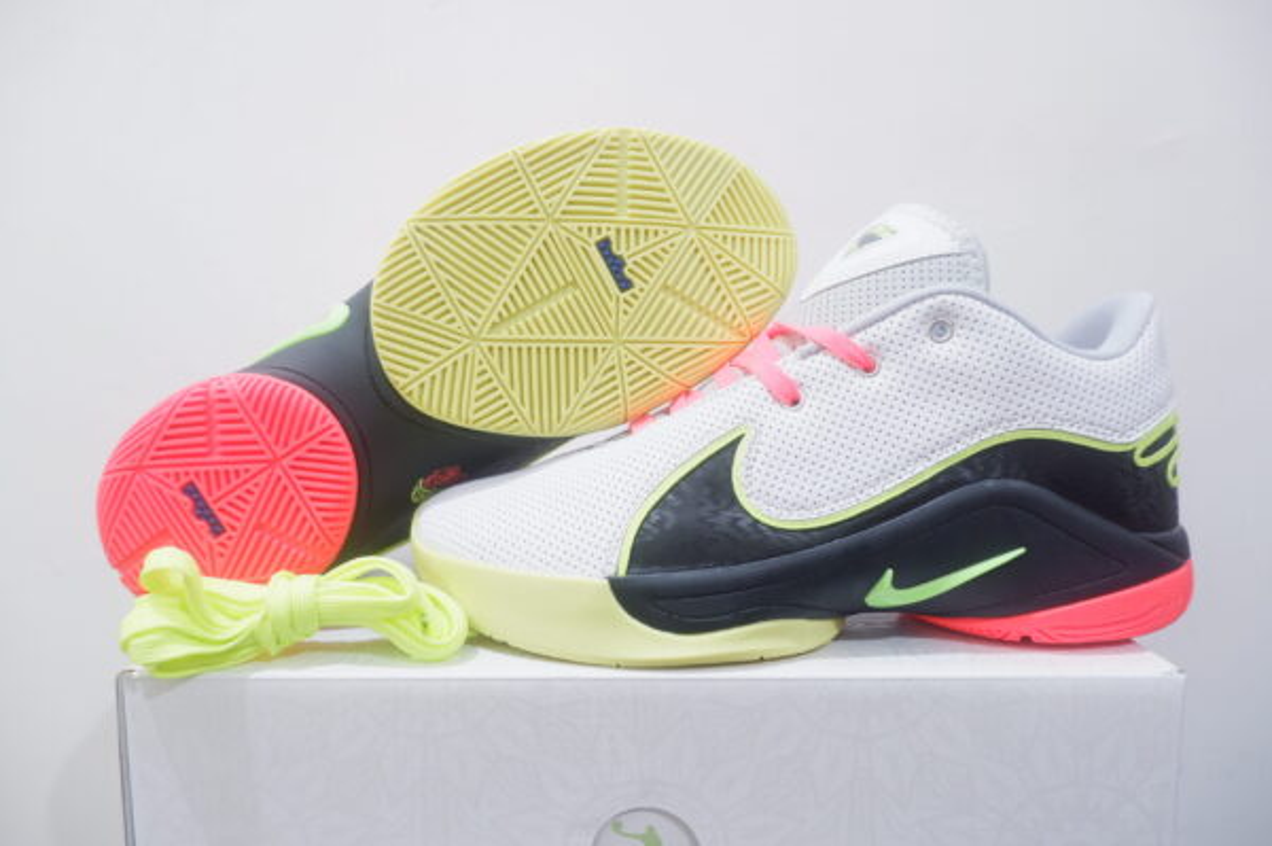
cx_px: 636
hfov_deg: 76.1
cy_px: 423
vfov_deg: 55.0
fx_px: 812
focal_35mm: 23
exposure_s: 1/25
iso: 500
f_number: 3.5
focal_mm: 15
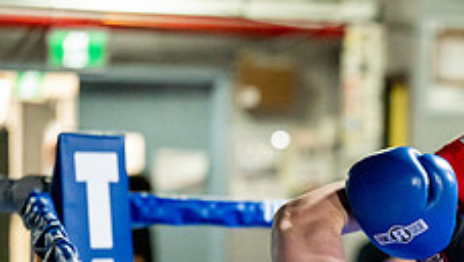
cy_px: 359
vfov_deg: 5.6
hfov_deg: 9.8
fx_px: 2671
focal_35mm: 217
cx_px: 495
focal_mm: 81
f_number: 2
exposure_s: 1/1000
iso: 4000
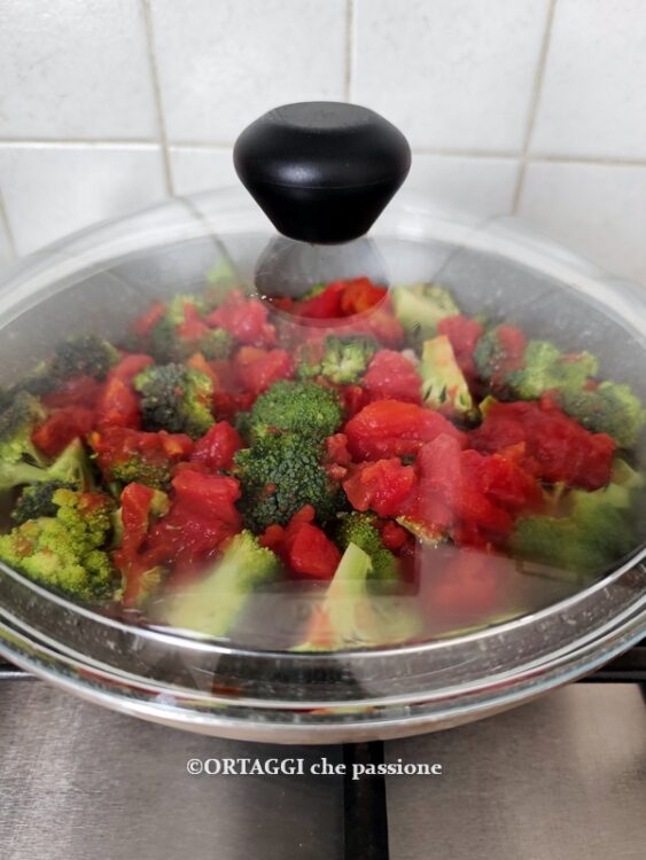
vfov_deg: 73.9
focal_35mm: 23
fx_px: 572
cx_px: 323
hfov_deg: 58.9
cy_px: 430
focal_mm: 6.14
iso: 250
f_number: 1.65
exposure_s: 1/100
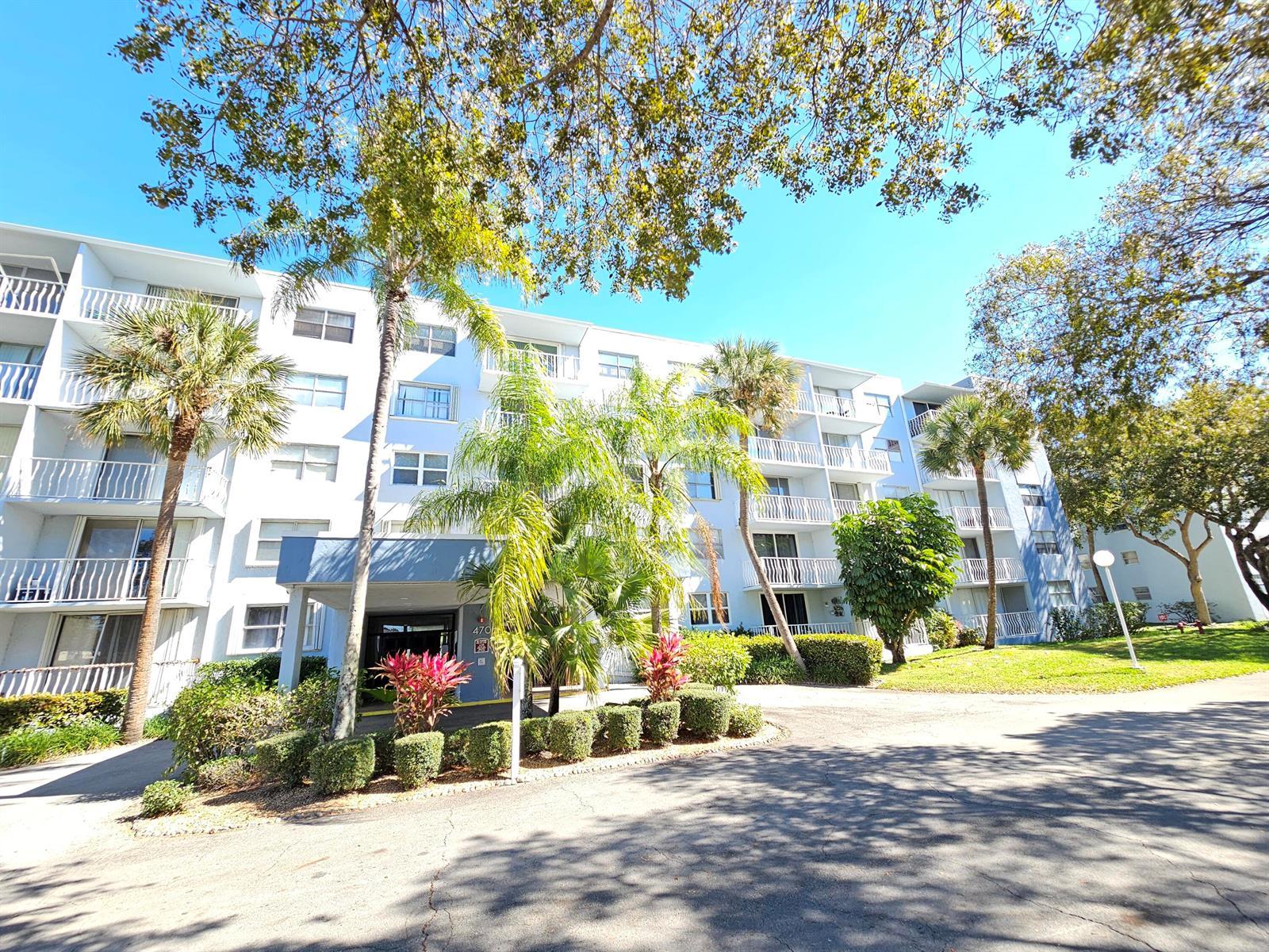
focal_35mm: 13
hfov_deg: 106.2
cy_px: 476
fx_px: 477
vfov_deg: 89.9
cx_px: 634
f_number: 2.2
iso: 50
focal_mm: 2.2
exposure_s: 1/302
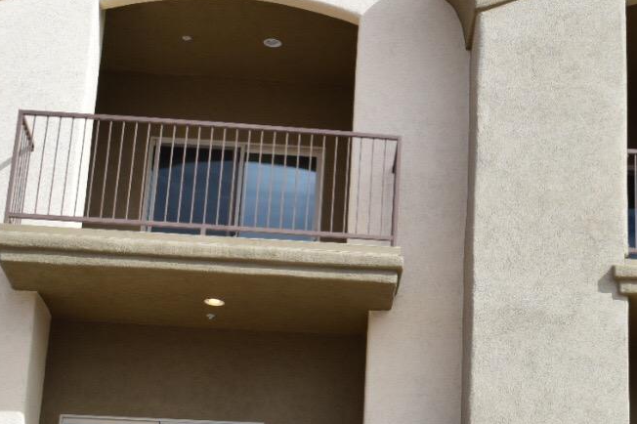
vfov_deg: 14.7
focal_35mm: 93
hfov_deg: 21.2
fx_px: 1649
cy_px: 227
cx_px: 625
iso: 200
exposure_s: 1/320
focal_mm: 25
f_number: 9
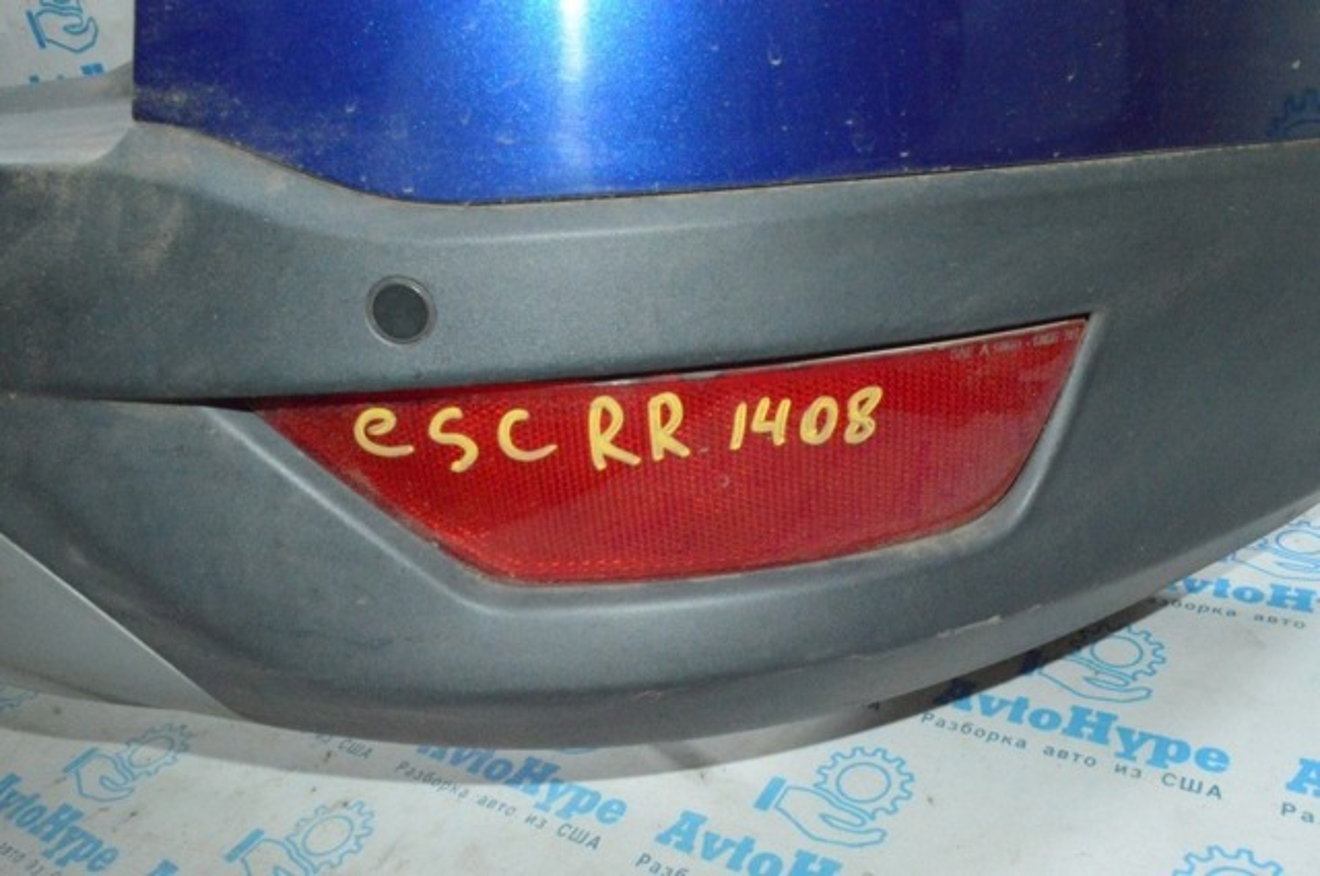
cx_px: 660
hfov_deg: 67.4
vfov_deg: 47.8
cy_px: 438
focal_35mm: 27
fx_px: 989
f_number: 22
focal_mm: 18
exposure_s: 1/50
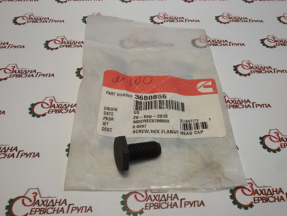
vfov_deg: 44.2
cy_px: 106
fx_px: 265
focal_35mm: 32
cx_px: 142
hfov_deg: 56.8
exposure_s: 1/100
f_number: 2.4
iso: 50
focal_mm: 2.93
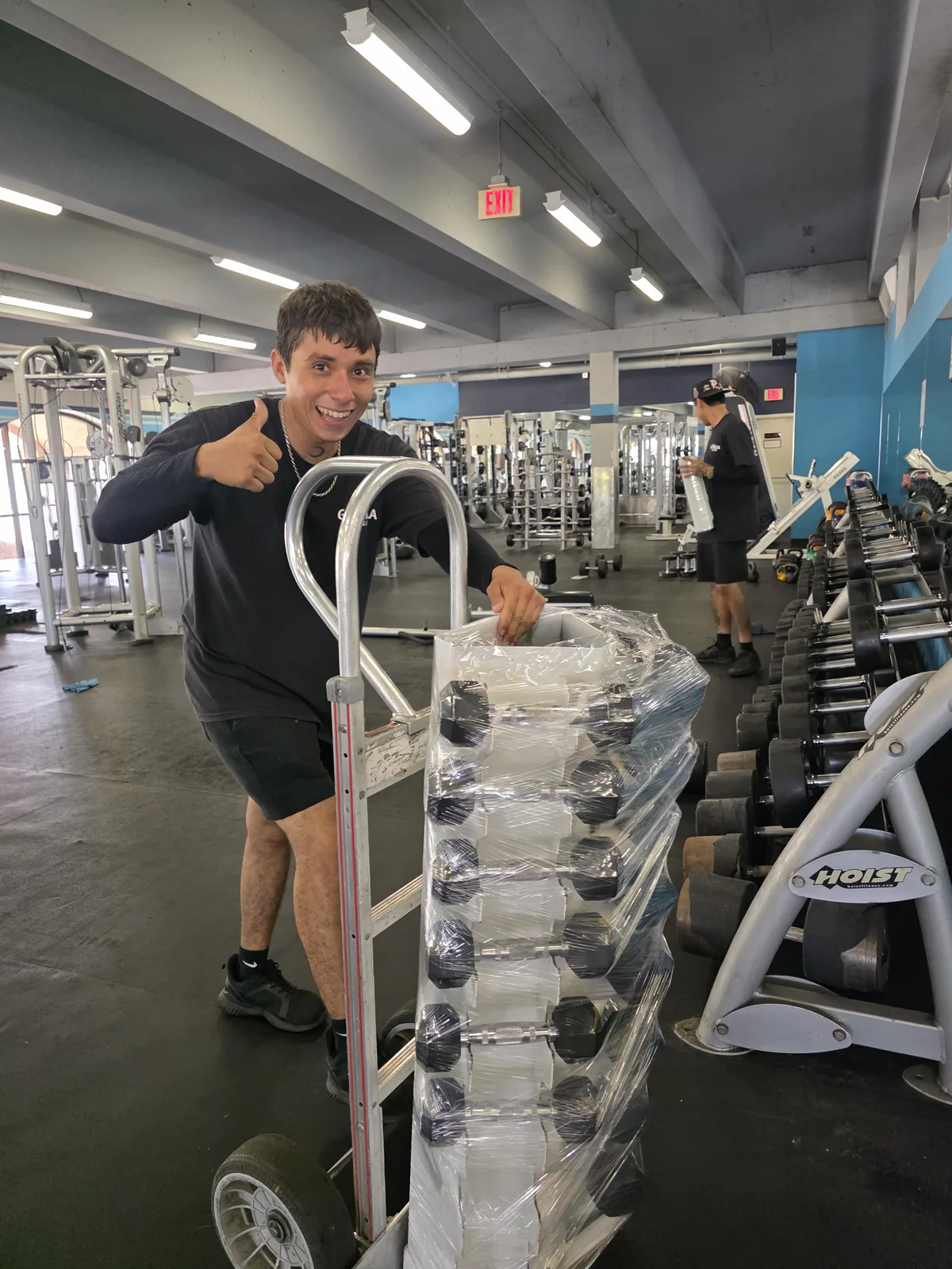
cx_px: 476
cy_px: 634
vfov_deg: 73.9
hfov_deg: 58.9
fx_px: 843
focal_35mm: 23
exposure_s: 1/120
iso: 1250
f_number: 1.7
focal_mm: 6.3
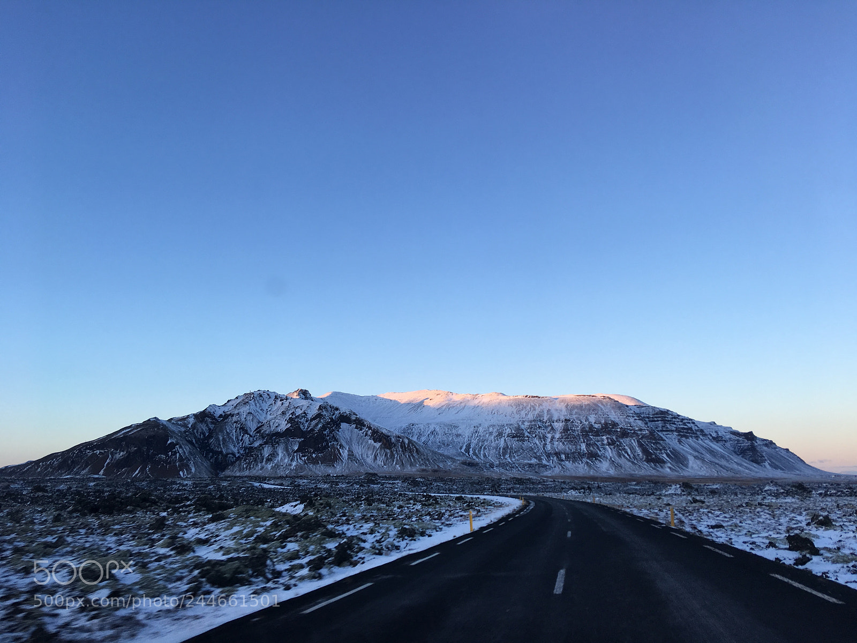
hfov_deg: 61.7
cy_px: 322
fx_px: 718
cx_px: 428
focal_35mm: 29
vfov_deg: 48.2
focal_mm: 4.15
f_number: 2.2
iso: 25
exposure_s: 1/169
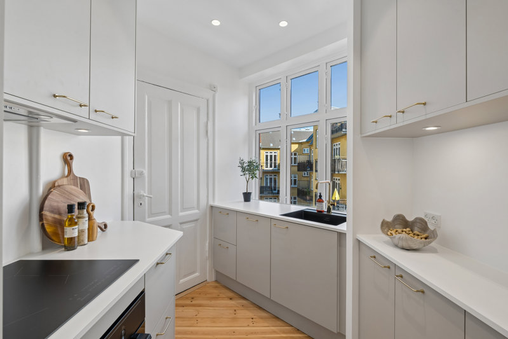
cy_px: 170
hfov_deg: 96.7
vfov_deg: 73.7
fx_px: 226
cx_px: 254
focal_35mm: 16
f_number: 9
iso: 160
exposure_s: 1/50
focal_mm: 16
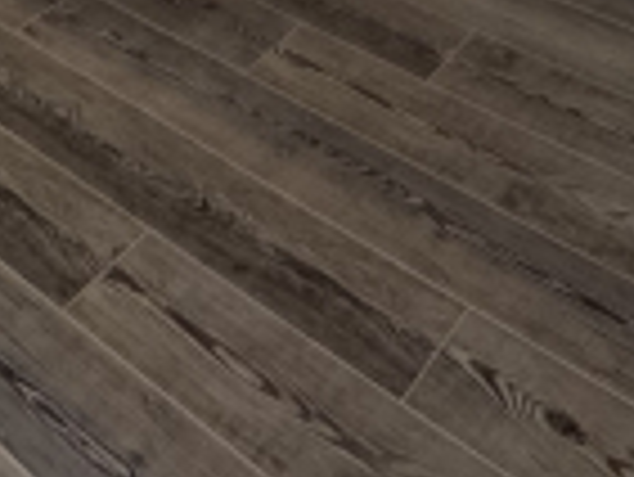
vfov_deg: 16.0
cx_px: 200
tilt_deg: -9.5
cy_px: -540
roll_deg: +2.3
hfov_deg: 29.1
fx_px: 1210
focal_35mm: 66
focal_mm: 2.22
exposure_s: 1/60
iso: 250
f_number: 2.2
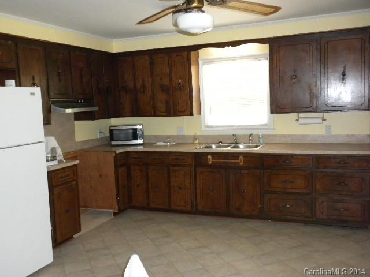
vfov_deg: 38.7
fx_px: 395
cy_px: 138
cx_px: 185
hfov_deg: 50.1
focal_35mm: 37
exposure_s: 1/30
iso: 400
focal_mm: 6.6
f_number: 3.5
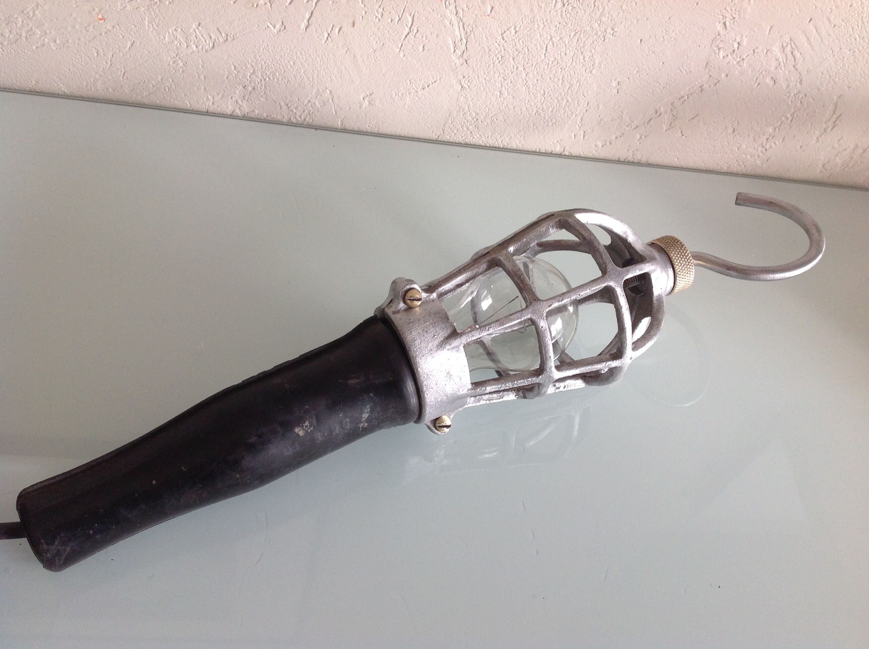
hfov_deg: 52.7
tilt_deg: -53.8
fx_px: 877
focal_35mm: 35
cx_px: 434
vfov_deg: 40.6
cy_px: 324
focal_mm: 4.28
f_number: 2.4
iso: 80
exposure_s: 1/120
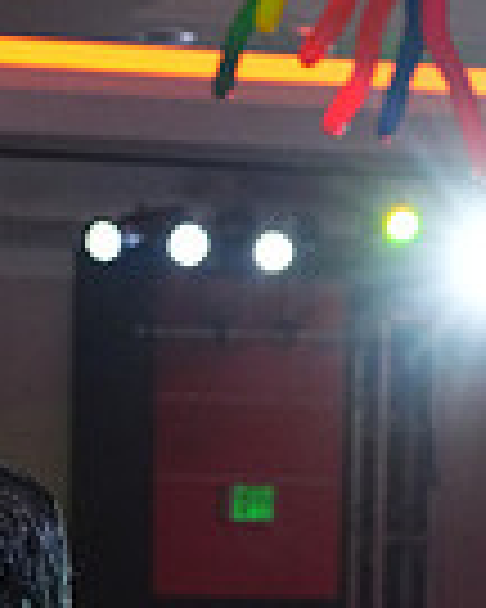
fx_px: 4135
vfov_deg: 8.0
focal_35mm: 230
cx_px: -322
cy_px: 1230
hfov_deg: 6.6
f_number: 5
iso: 5000
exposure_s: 1/400
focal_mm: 57
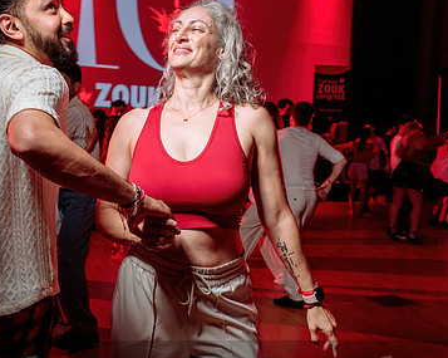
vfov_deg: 36.4
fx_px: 543
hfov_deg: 44.7
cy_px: 181
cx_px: 195
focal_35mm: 41
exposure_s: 1/40
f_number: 3.5
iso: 1000
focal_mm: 24
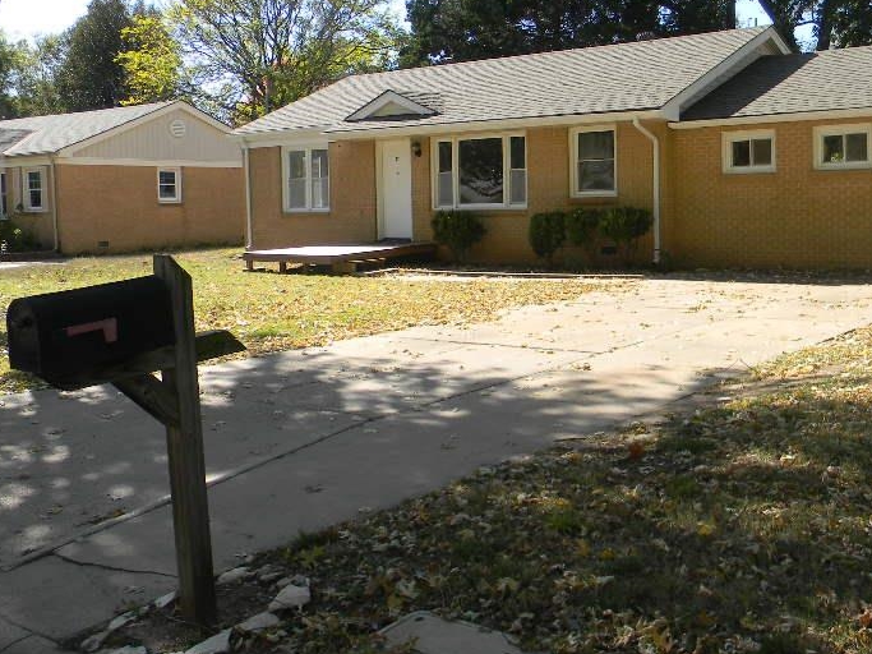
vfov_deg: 34.2
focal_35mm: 42
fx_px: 1058
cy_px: 249
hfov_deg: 44.5
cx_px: 543
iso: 80
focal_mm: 5
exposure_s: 1/357
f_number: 3.5
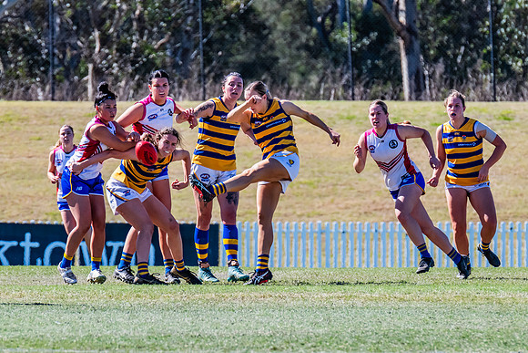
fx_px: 8892
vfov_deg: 2.3
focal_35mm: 606
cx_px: 329
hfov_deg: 3.4
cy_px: 246
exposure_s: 1/1600
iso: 800
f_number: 9
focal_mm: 420
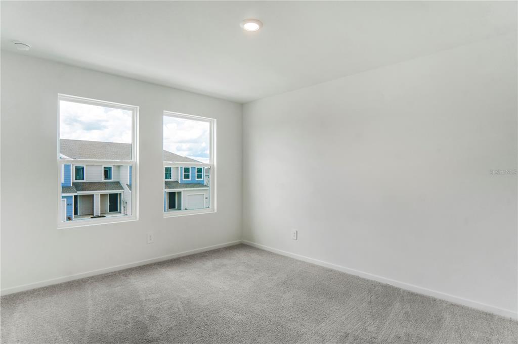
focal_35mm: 18
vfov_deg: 67.3
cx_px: 259
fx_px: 259
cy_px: 172
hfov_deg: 90.0
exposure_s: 1/60
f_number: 6.3
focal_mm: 12
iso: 100
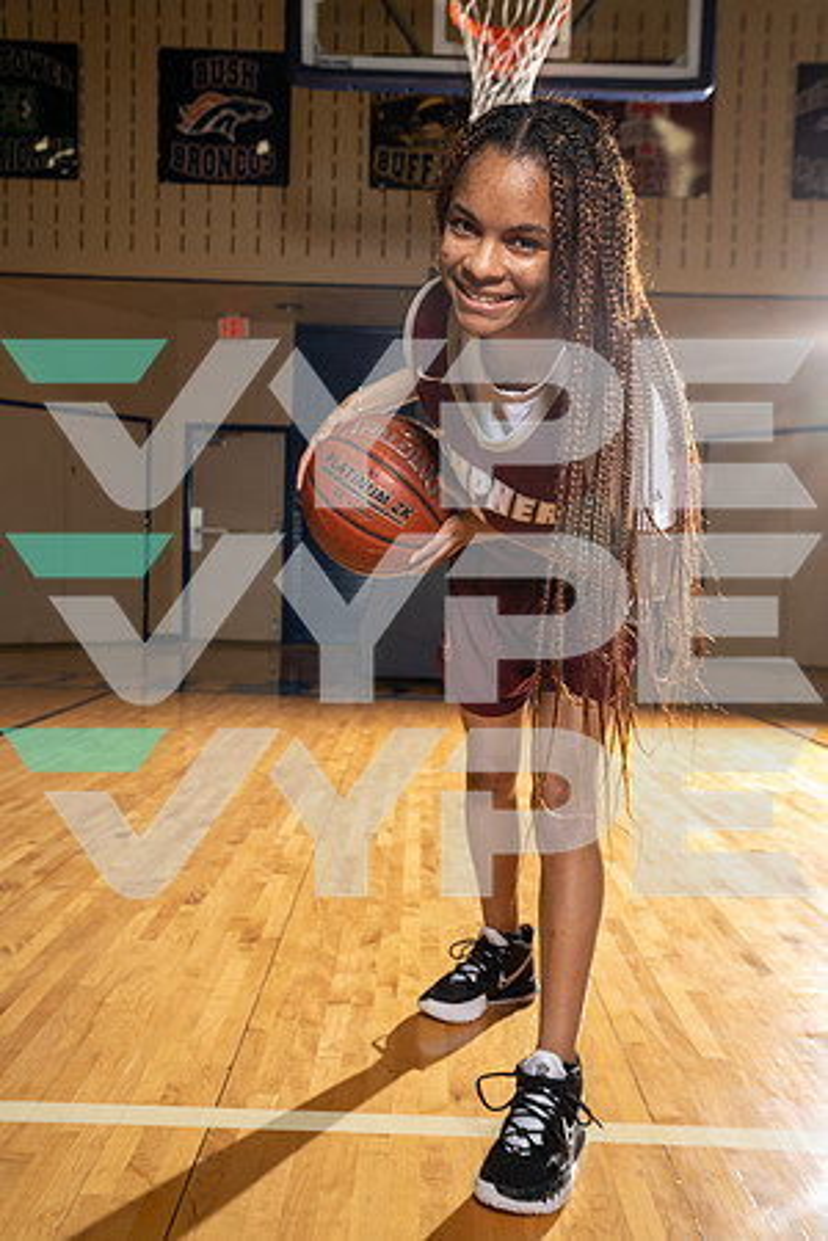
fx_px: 1138
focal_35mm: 33
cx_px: 414
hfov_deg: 40.0
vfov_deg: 57.2
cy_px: 620
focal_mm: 33
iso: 640
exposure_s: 1/250
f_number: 5.6
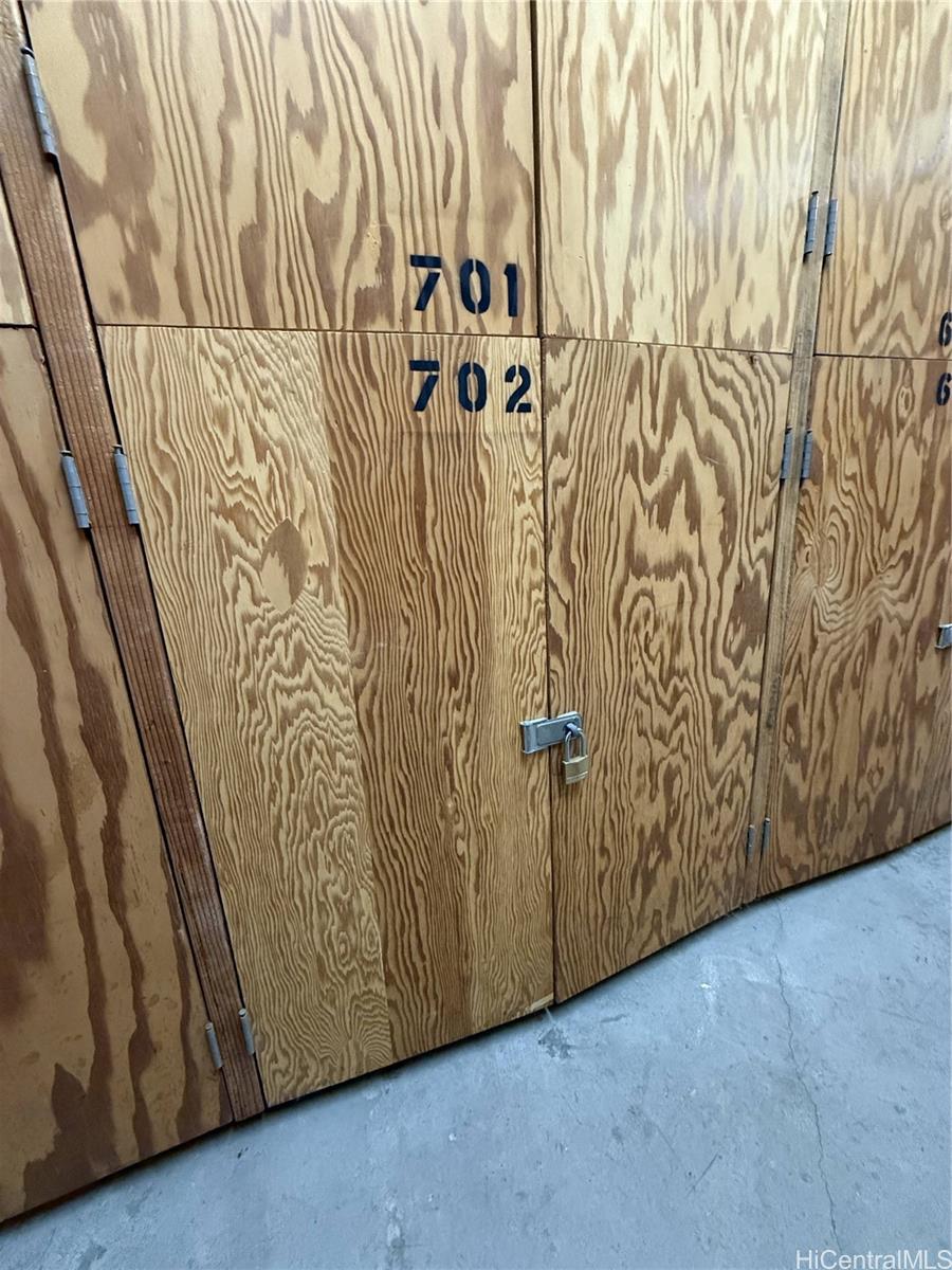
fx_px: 513
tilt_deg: -15.4
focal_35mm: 14
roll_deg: +5.2
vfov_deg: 102.1
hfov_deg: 85.7
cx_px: 476
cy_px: 635
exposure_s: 1/60
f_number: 2.2
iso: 640
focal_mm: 2.22
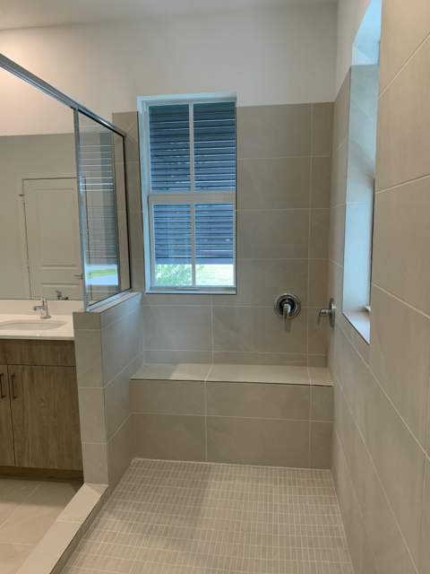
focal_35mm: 26
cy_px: 287
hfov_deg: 53.1
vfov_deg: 67.3
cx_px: 215
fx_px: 431
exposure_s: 1/60
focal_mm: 4.25
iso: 80
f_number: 1.8
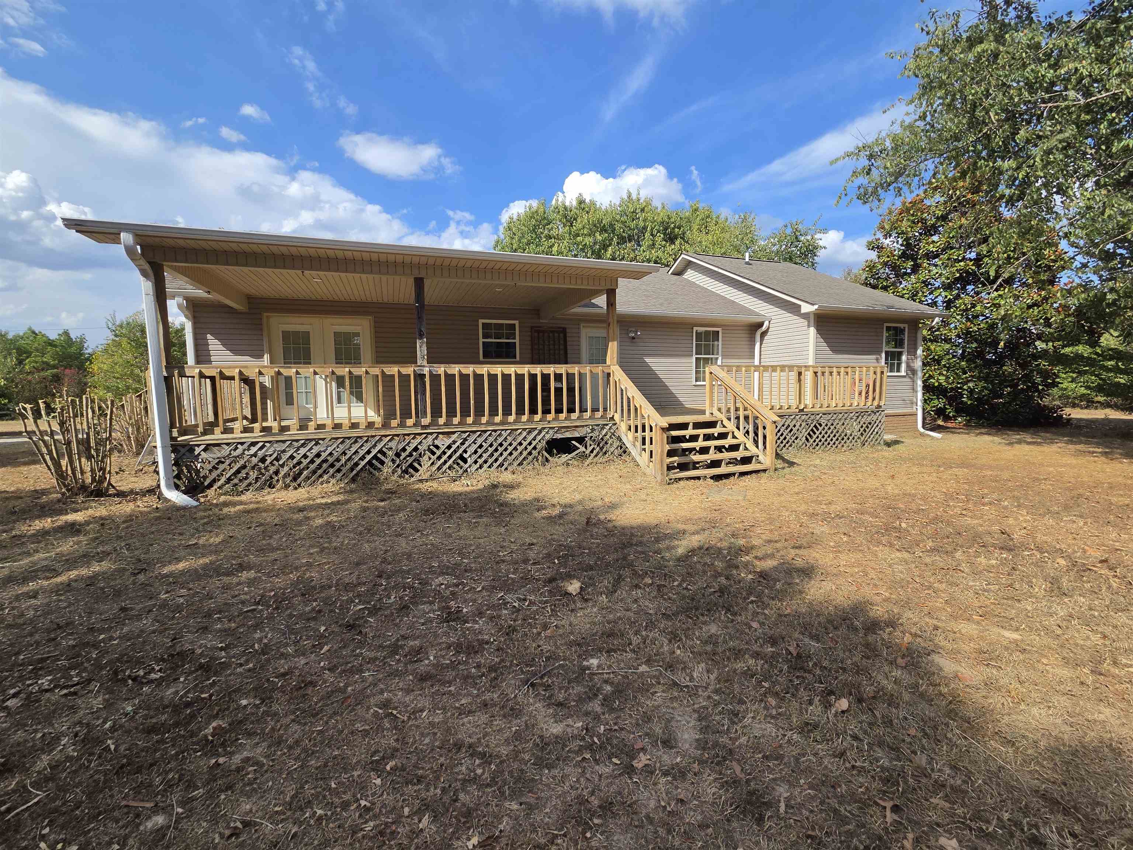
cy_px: 425
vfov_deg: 89.9
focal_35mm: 13
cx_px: 566
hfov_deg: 106.2
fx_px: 425
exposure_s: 1/2953
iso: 100
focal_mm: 2.2
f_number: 2.2
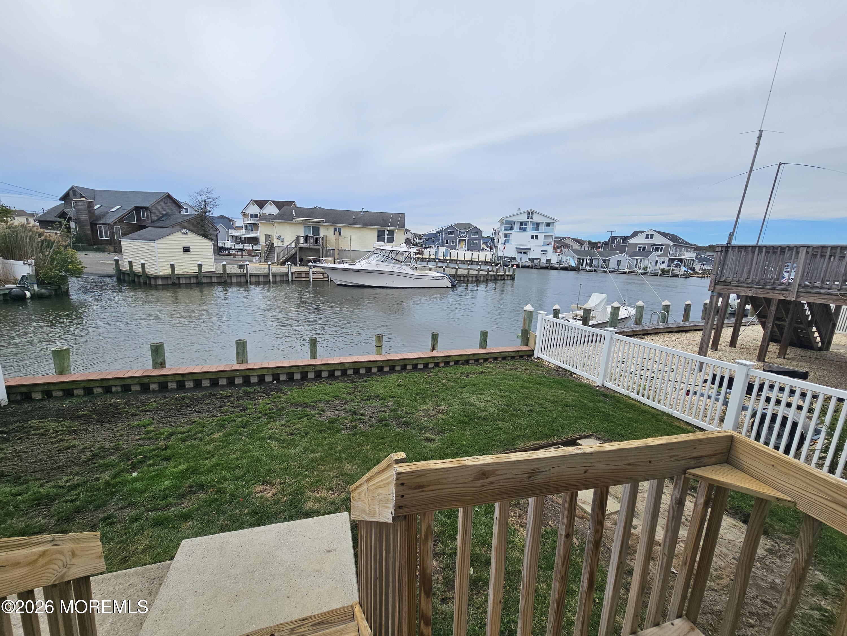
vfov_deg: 89.9
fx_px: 318
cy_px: 318
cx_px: 424
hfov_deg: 106.2
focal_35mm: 13
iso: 50
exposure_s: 1/2628
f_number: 2.2
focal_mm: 2.2
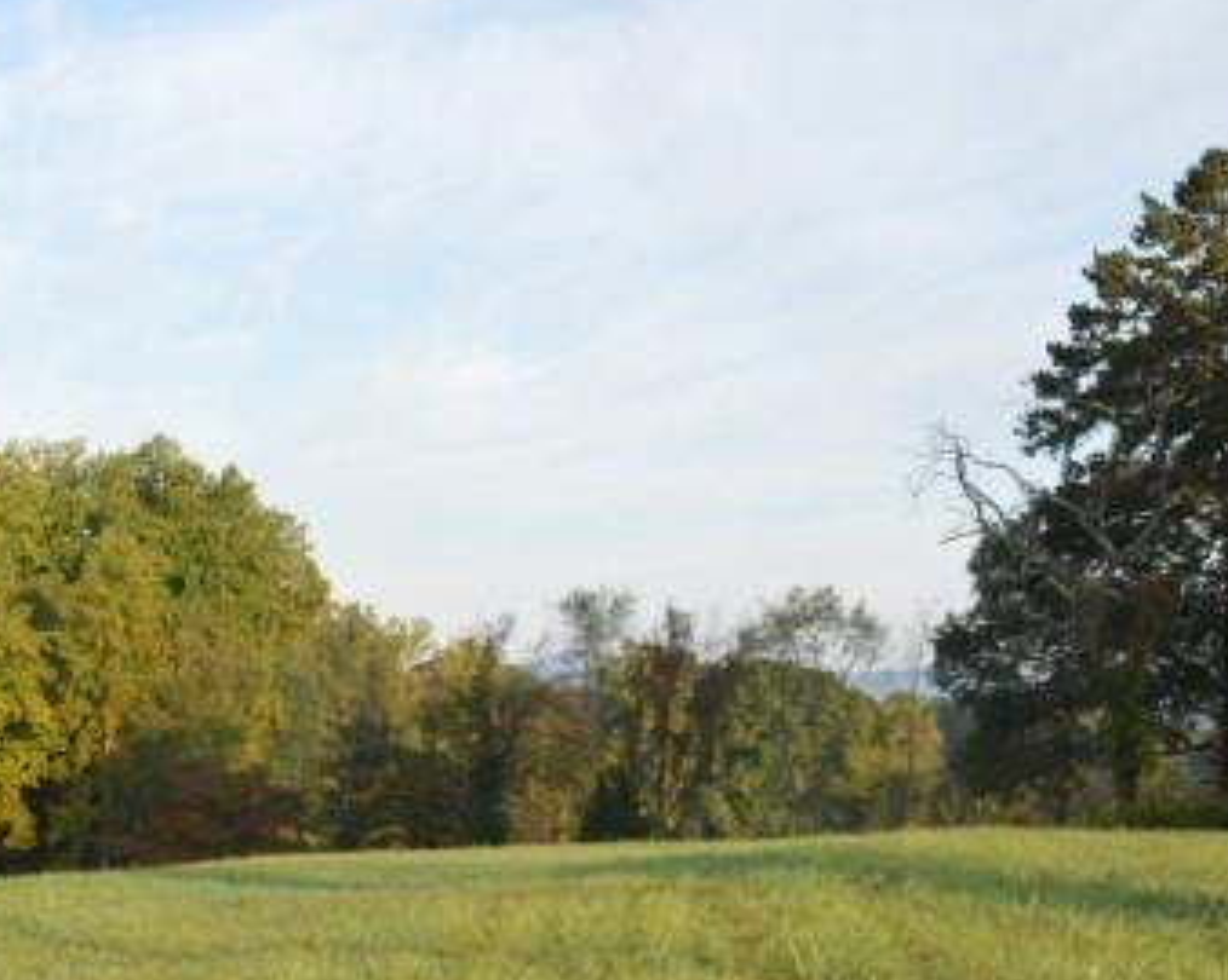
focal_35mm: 64
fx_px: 2325
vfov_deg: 23.6
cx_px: 182
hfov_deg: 28.7
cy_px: 748
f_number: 4.5
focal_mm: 24
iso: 100
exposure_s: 1/200
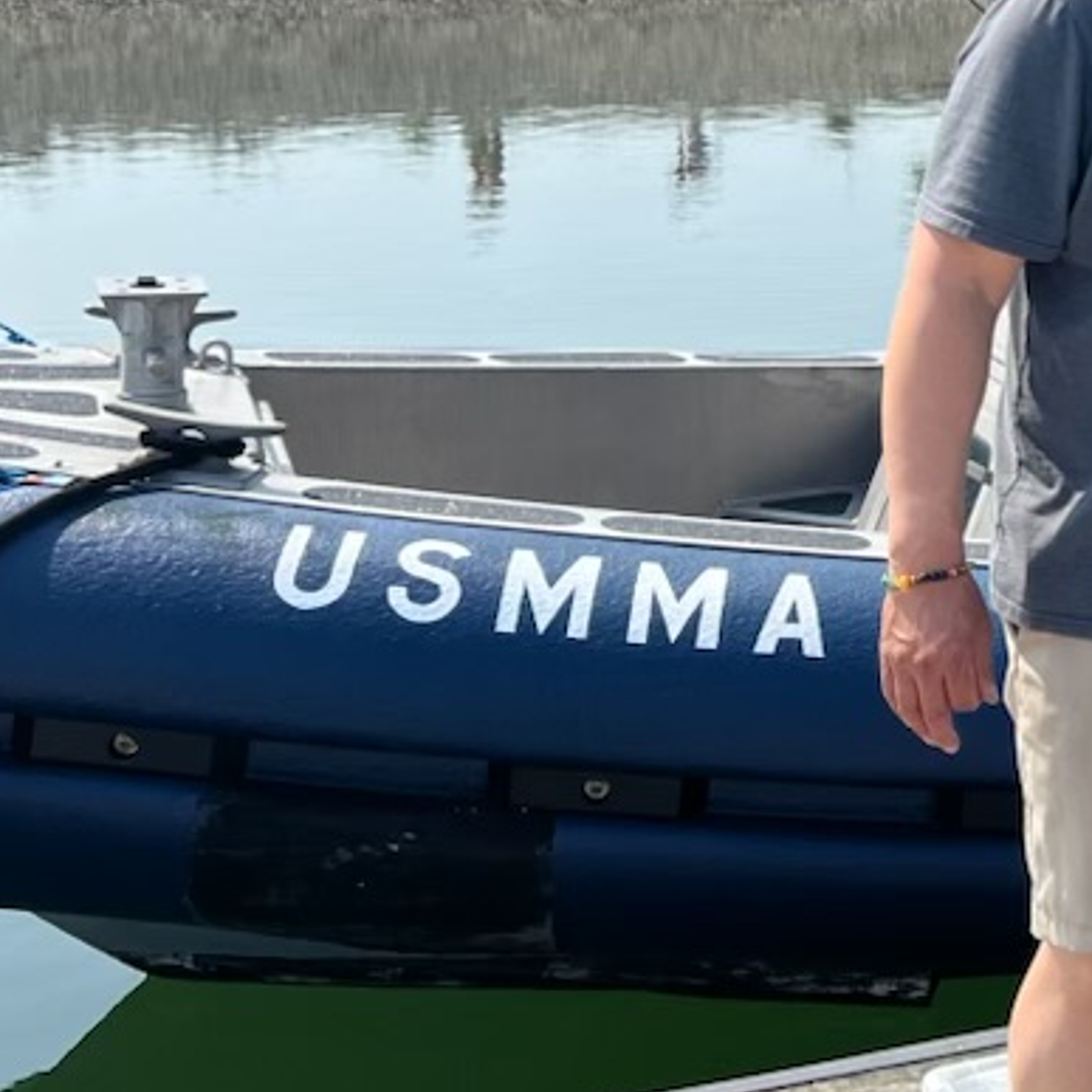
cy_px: 245
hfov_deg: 20.3
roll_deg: -0.7
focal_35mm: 76
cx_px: 1527
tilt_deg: -8.7
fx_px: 2712
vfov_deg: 22.5
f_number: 1.5
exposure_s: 1/3968
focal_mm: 5.7
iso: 50
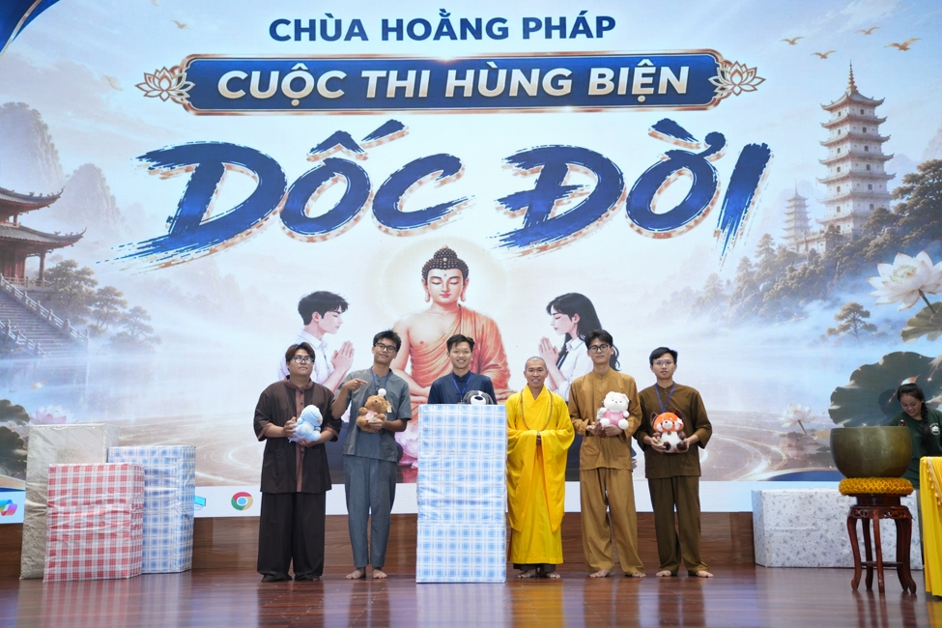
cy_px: 314
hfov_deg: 40.3
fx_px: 1282
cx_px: 471
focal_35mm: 49
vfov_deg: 27.5
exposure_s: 1/160
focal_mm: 49
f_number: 2.2
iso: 1250
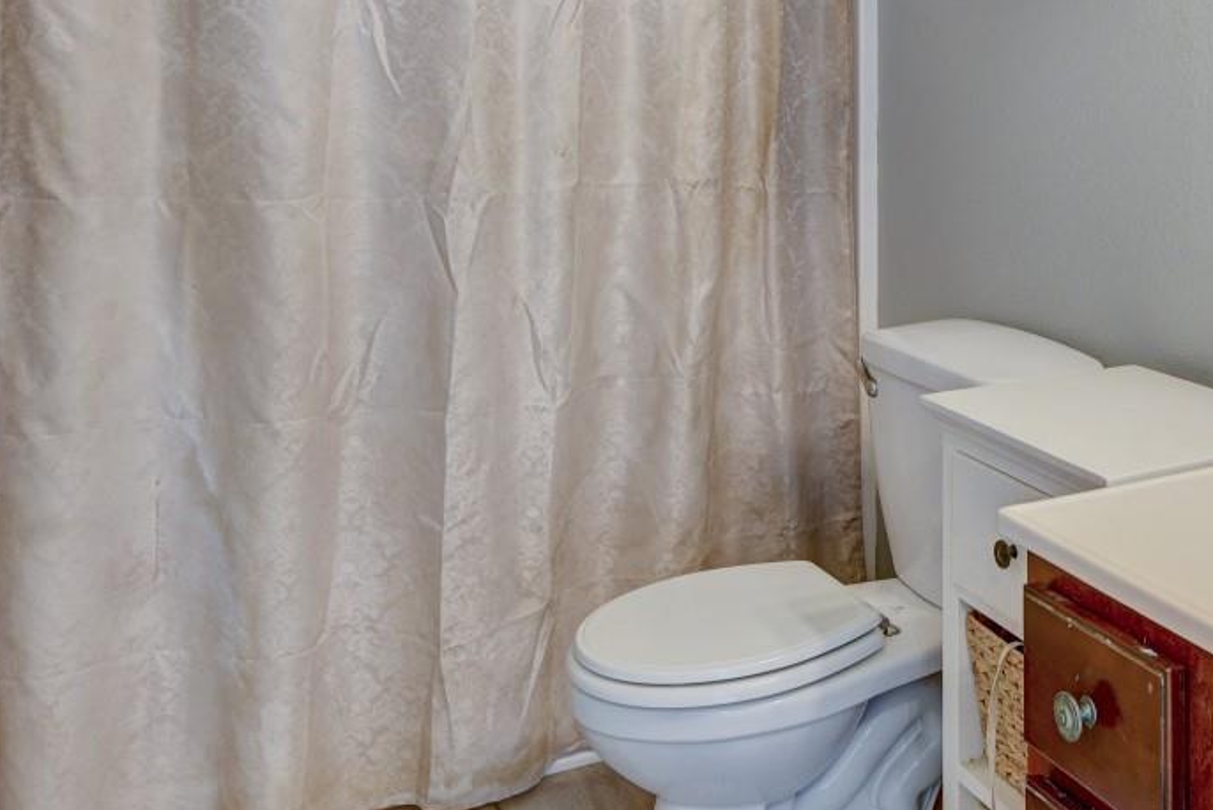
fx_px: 1888
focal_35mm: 56
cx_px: 1024
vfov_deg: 23.6
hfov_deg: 34.2
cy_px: 90
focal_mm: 24
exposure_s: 1/5
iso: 400
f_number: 8
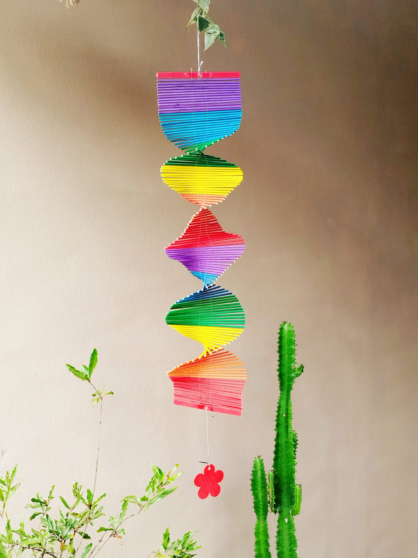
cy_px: 279
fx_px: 773
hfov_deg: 30.3
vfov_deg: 39.7
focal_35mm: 48
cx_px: 209
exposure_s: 1/60
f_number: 1.7
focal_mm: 5.31
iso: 64
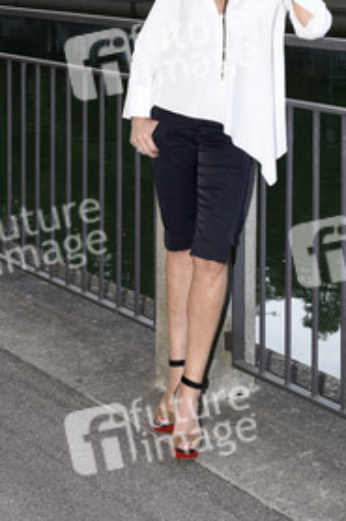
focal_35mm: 69
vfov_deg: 28.9
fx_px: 996
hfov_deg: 19.7
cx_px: 215
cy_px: 150
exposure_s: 1/160
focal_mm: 48
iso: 800
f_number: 8
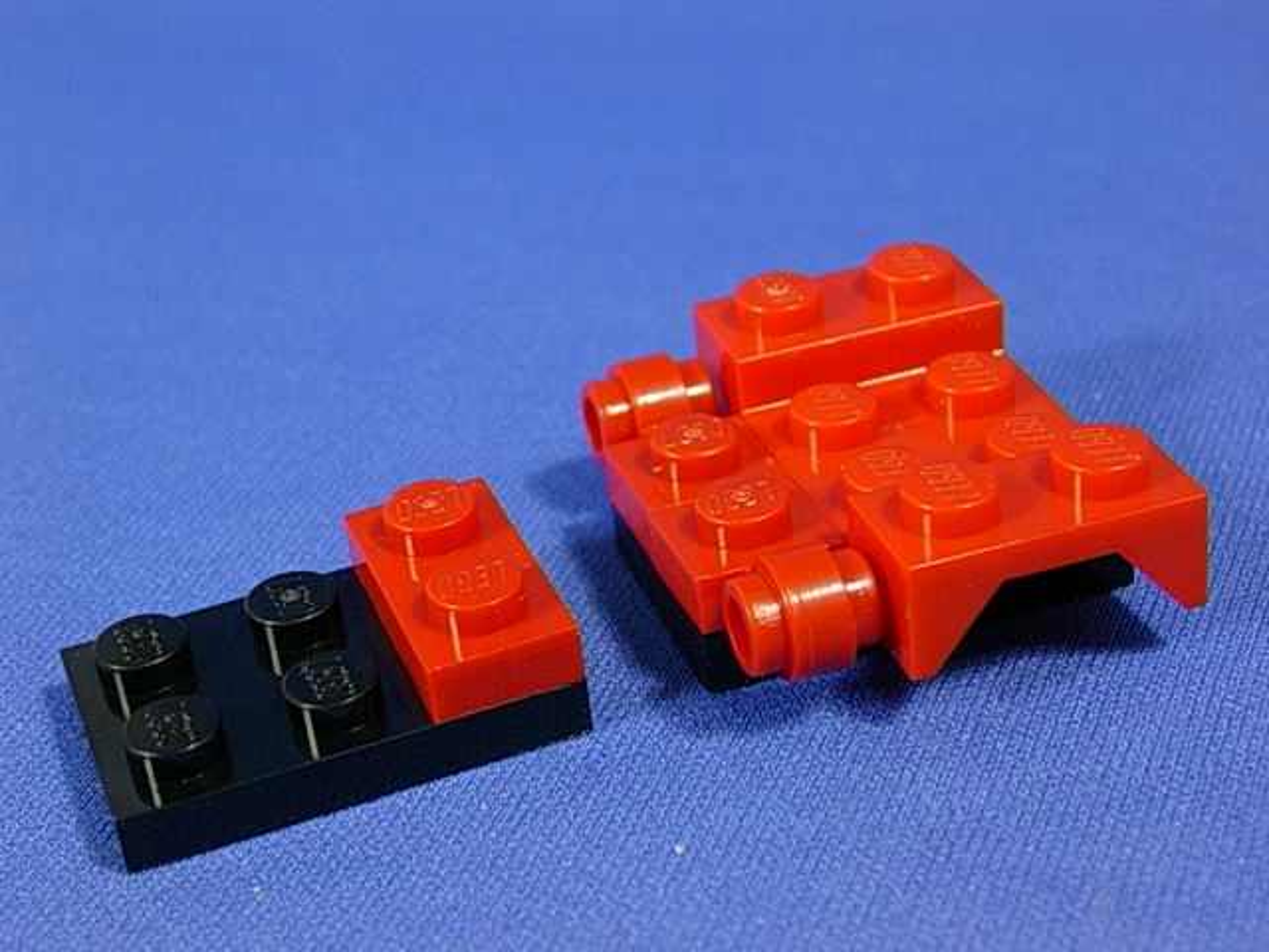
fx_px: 2749
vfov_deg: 19.6
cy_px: 476
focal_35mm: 75
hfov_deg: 26.0
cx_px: 634
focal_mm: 11.3
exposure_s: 1/6.7
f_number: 3.8
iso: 70
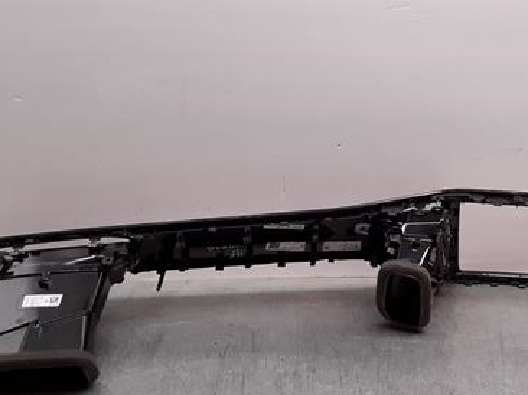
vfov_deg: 29.6
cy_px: 218
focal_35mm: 49
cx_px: 375
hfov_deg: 38.2
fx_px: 747
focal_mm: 2.91
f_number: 1.9
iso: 64
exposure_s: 1/100
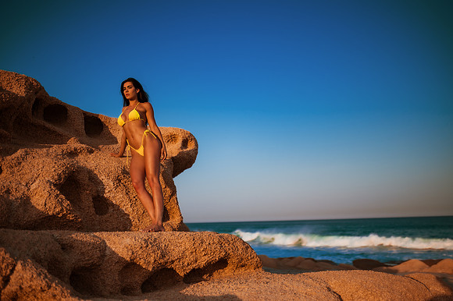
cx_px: 226
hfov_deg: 54.5
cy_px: 150
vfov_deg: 37.8
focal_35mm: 35
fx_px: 440
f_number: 1.4
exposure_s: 1/6400
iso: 100
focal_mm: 35
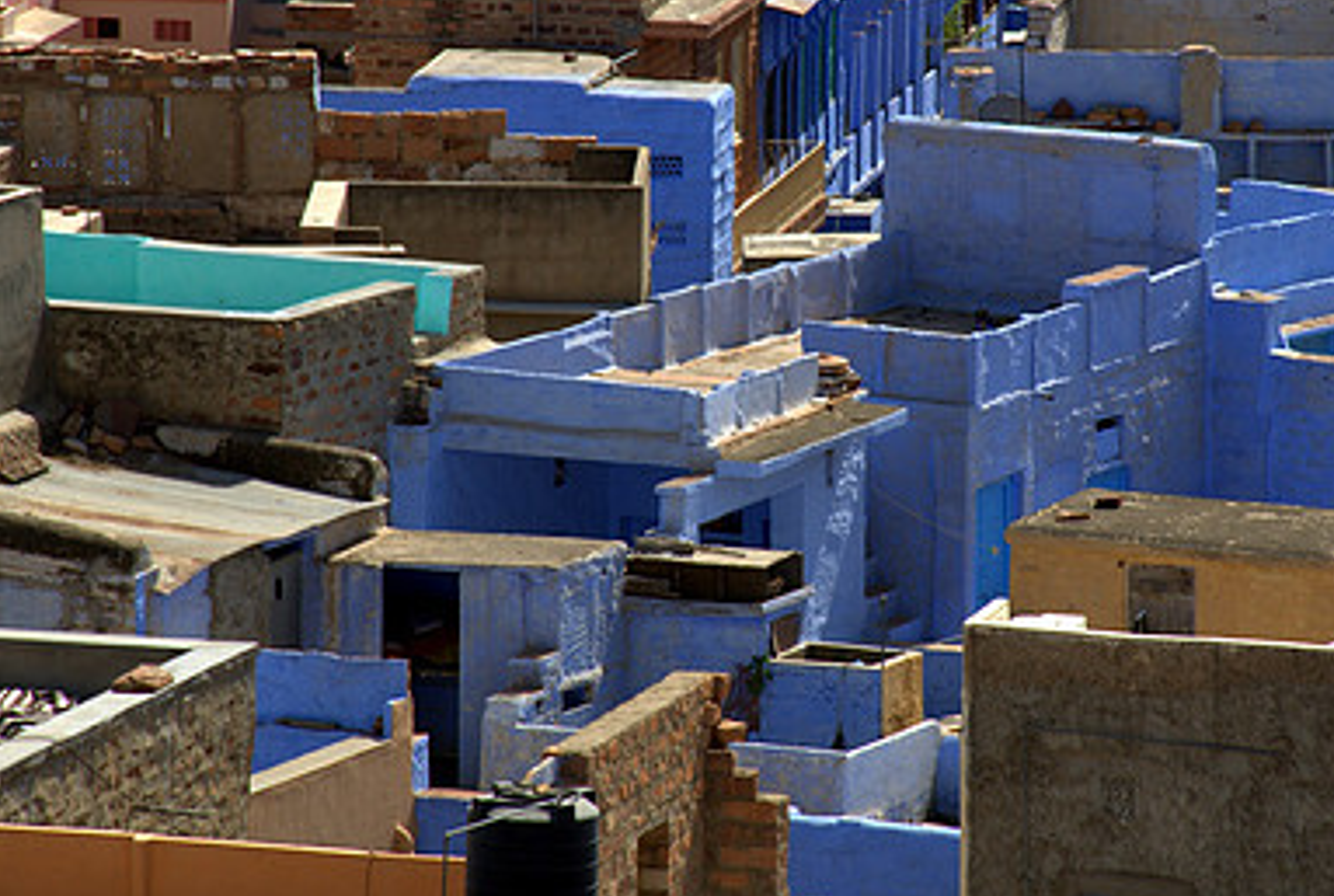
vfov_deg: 3.0
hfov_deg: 4.5
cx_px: 867
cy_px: 302
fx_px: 16856
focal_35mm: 454
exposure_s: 1/250
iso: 100
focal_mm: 200
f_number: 8
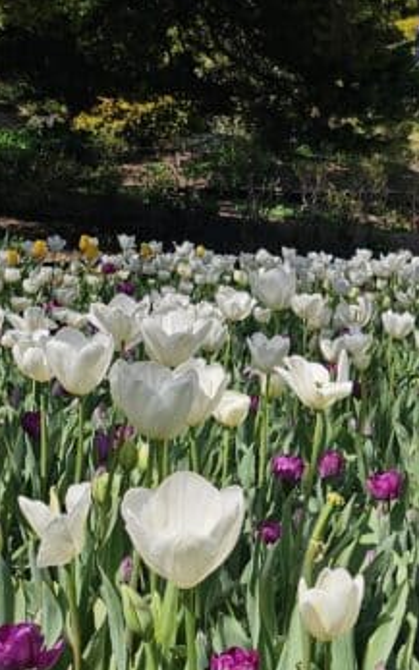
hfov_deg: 17.4
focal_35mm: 72
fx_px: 1315
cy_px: 396
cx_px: 483
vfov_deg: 28.5
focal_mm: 6.3
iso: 10
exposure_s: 1/1111
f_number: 1.7
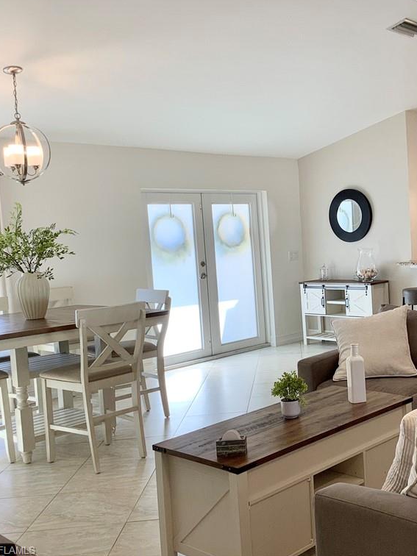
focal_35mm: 42
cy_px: 275
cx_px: 357
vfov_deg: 44.8
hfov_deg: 33.0
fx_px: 675
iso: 40
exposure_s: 1/120
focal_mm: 3.3
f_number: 2.4
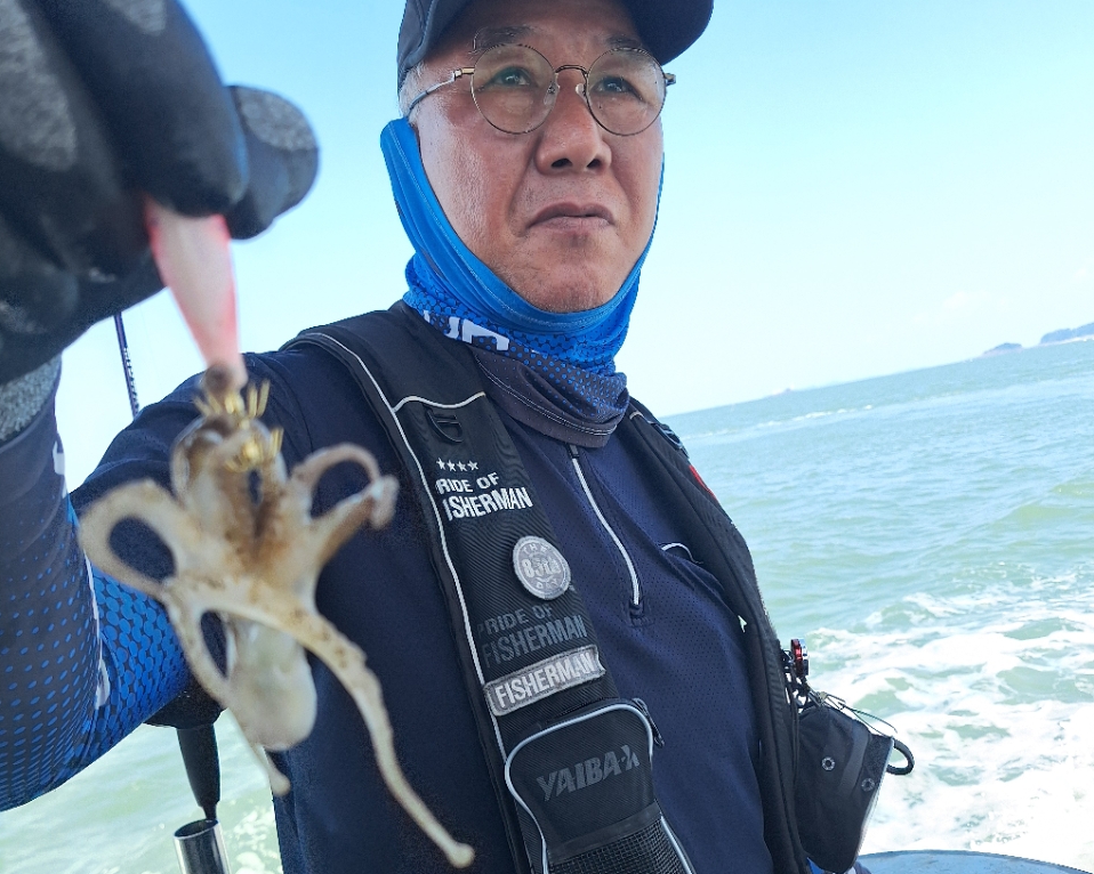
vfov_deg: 48.2
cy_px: 527
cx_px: 547
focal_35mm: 30
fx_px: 971
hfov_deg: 58.8
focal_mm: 5.54
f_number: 1.8
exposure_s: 1/805
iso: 40
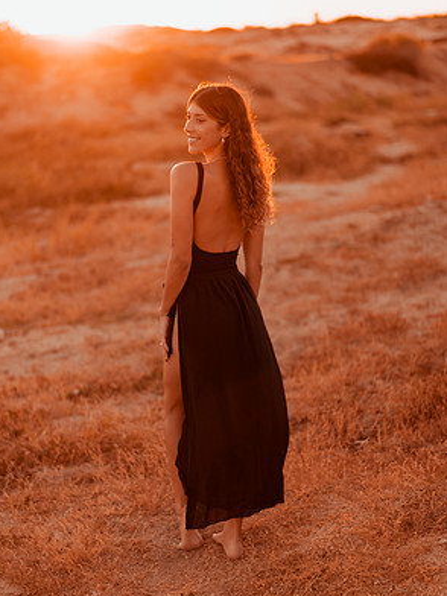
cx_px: 222
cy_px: 313
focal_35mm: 64
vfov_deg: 30.3
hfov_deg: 22.9
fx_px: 1102
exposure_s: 1/1600
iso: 100
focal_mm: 58
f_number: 1.4
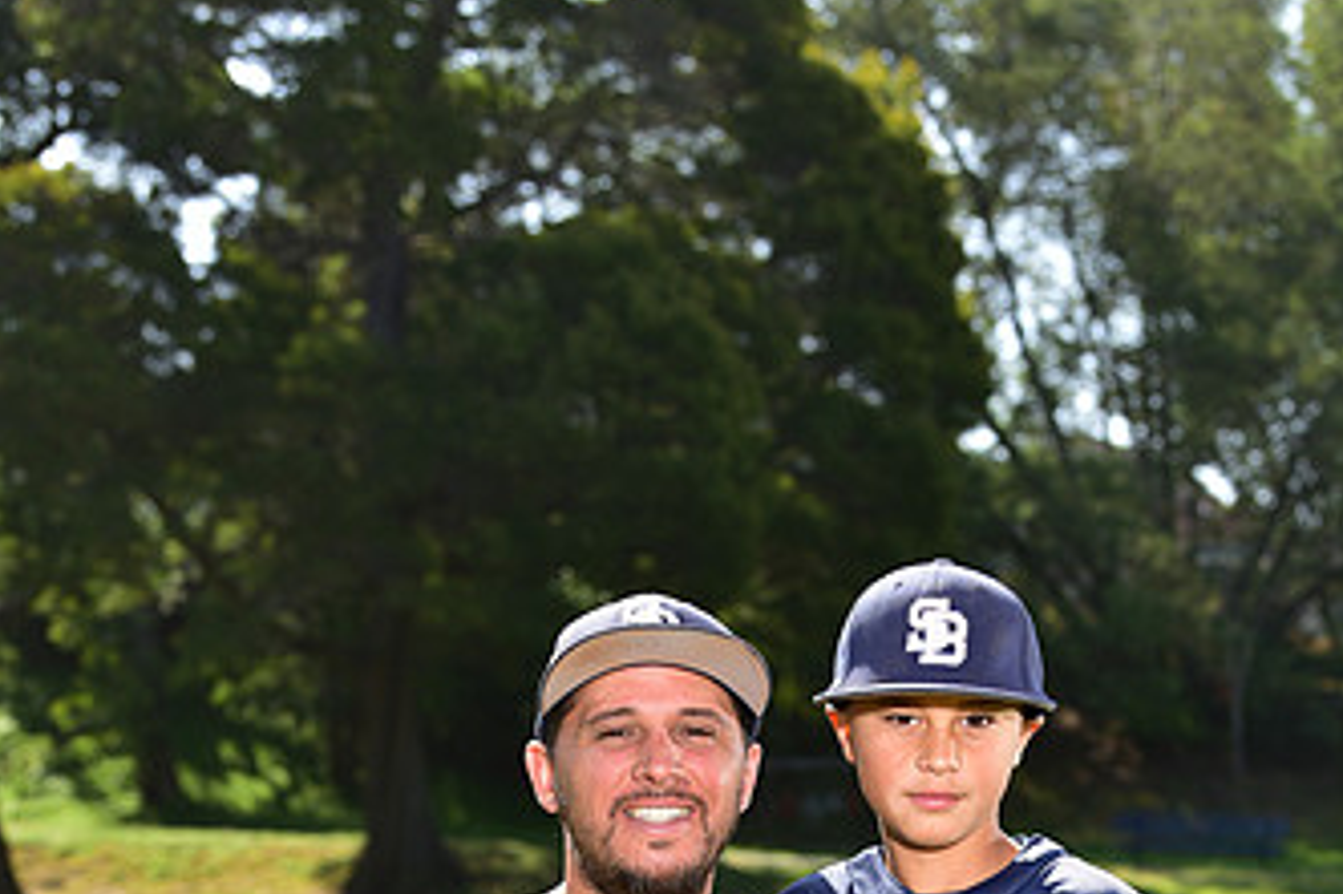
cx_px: 746
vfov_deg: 10.3
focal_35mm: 131
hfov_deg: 15.7
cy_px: 1116
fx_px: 4884
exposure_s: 1/250
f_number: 5.6
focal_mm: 75
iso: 100
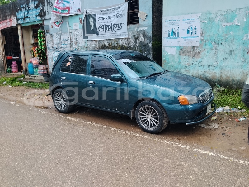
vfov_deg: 48.2
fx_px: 209
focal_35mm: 29
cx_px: 124
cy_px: 94
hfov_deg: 61.7
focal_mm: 4.22
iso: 100
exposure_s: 1/50
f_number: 1.8
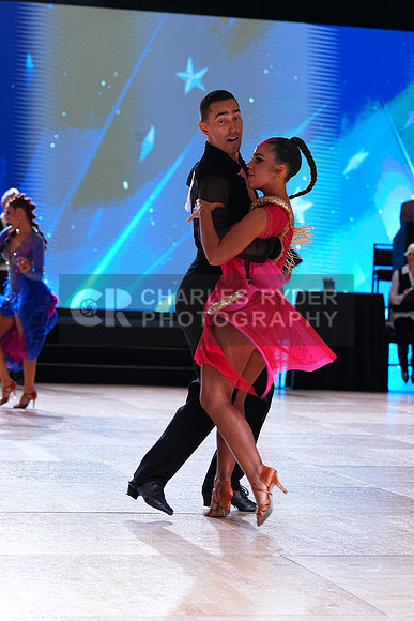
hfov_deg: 13.8
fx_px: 1707
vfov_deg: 20.6
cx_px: 207
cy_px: 310
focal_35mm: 99
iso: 2000
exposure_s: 1/400
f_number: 4
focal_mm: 99
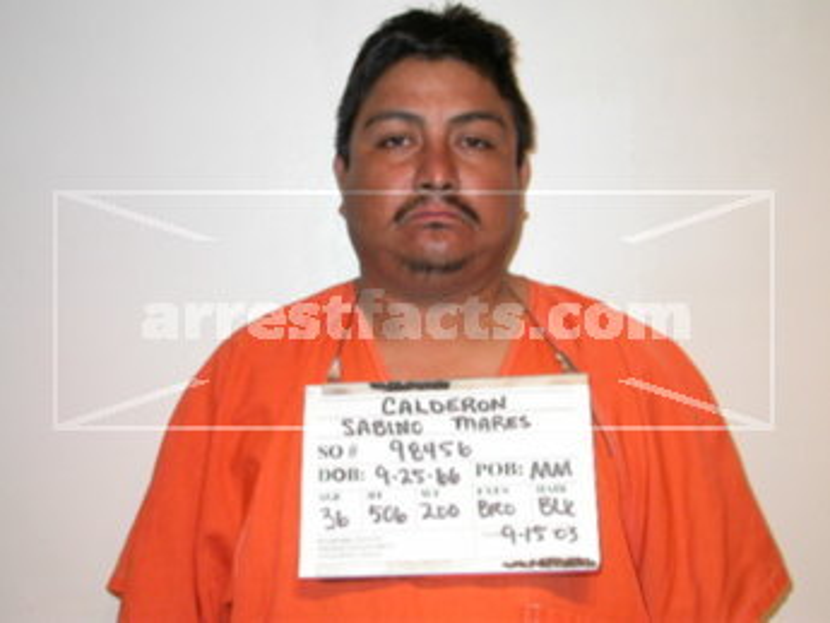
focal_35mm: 59
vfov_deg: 24.8
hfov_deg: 32.7
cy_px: 312
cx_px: 415
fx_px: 1415
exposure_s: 1/60.3
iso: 100
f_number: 3
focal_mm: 12.2
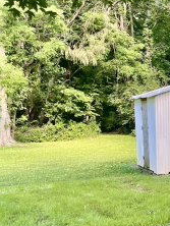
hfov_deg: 16.5
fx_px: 510
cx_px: 282
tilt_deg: -2.0
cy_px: 125
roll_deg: +2.1
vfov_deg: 25.0
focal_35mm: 78
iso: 80
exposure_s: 1/121
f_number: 1.6
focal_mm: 4.2
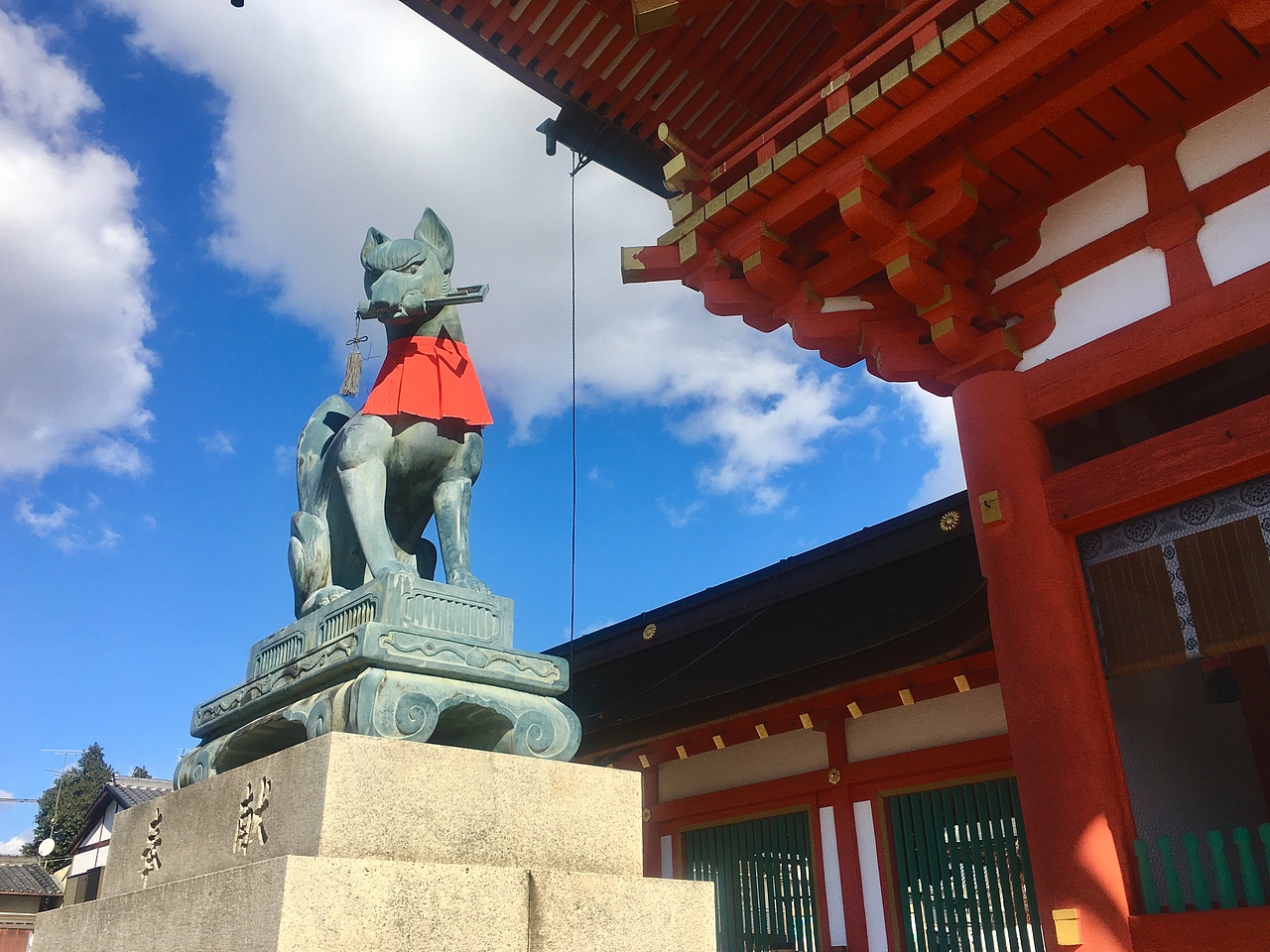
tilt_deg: +24.7
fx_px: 1064
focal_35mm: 29
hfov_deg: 61.7
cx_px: 635
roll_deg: -2.0
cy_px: 476
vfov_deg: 48.2
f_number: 2.2
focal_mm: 4.15
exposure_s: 1/1832
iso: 25
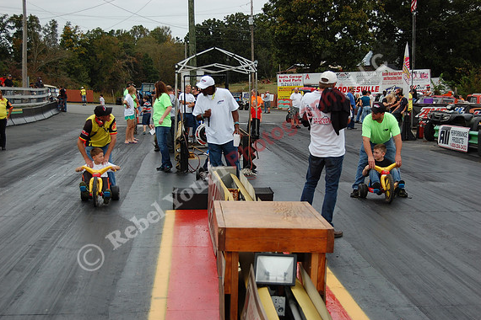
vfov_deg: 23.4
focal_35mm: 58
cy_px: 162
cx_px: 241
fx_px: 775
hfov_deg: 34.5
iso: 250
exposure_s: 1/1000
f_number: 5
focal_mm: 38
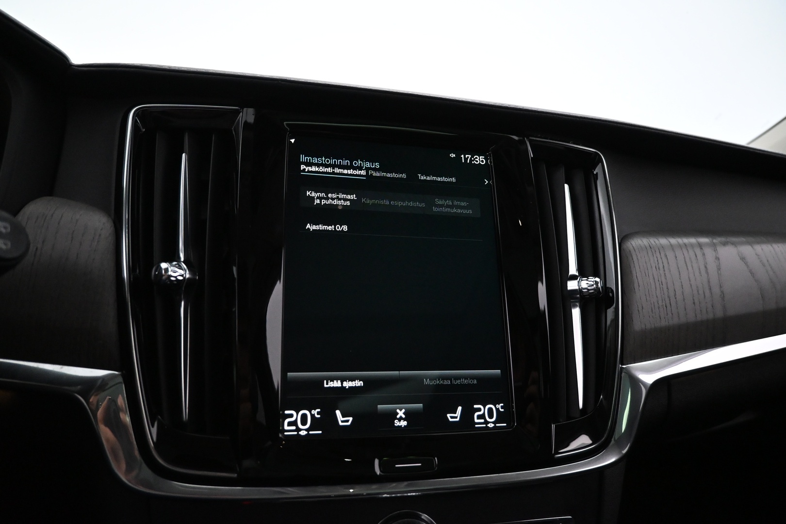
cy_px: 262
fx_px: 524
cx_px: 393
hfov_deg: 73.7
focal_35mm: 24
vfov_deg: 53.1
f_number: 3.5
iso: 4000
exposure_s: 1/60
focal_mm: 16
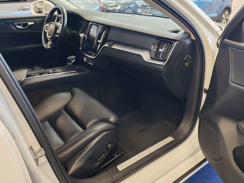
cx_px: 122
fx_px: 211
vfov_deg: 46.8
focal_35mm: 30
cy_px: 92
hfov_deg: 60.0
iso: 678
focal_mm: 6.12
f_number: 1.9
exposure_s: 1/100
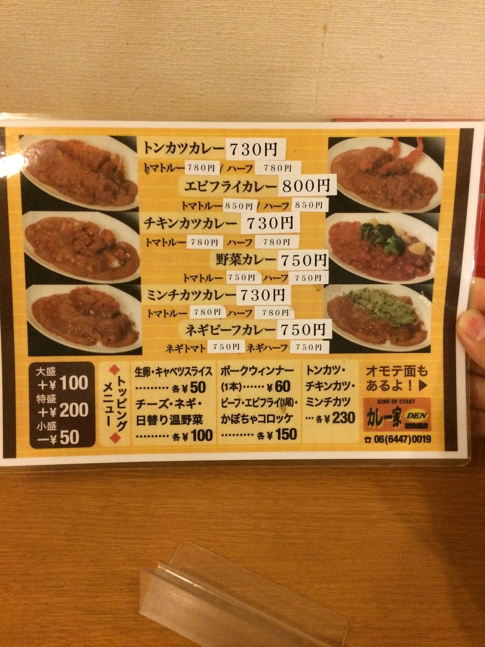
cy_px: 324
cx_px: 242
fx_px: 542
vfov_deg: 61.7
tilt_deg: -45.7
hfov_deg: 48.2
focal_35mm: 29
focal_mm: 4.15
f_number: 2.2
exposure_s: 1/30
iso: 250
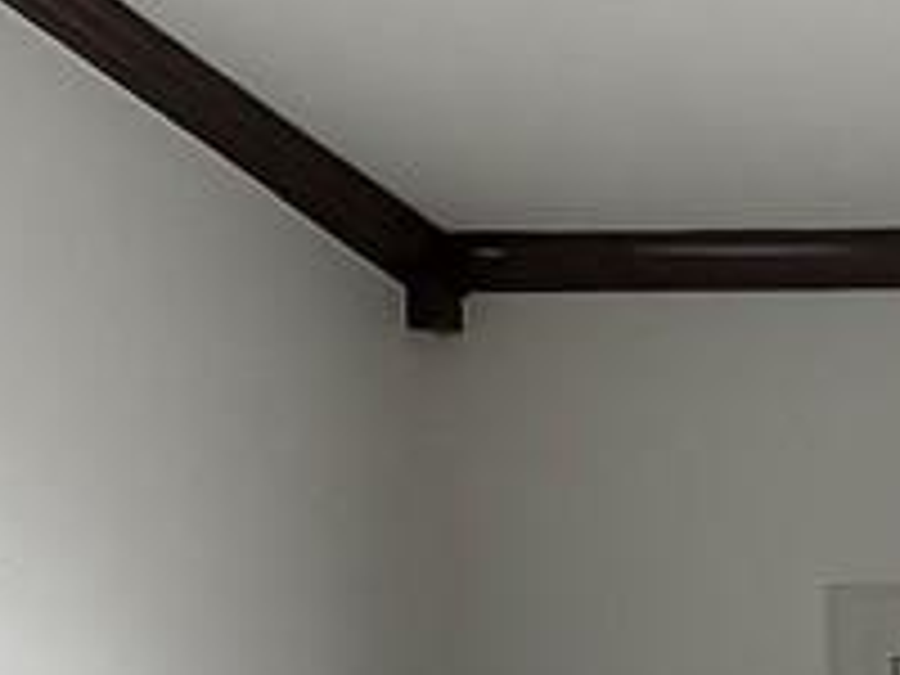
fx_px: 4992
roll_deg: +0.0
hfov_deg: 8.7
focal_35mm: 192
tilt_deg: -2.9
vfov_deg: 7.5
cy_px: 1314
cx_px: 2614
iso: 125
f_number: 1.78
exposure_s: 1/234
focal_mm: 6.76
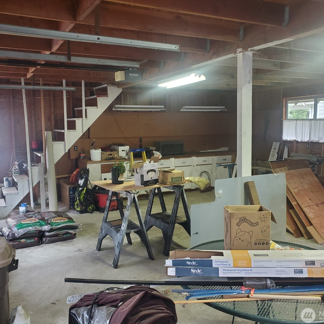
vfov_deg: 52.5
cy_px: 163
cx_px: 153
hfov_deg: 52.5
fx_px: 328
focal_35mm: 31
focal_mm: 4.3
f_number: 2.4
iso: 250
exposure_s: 1/40
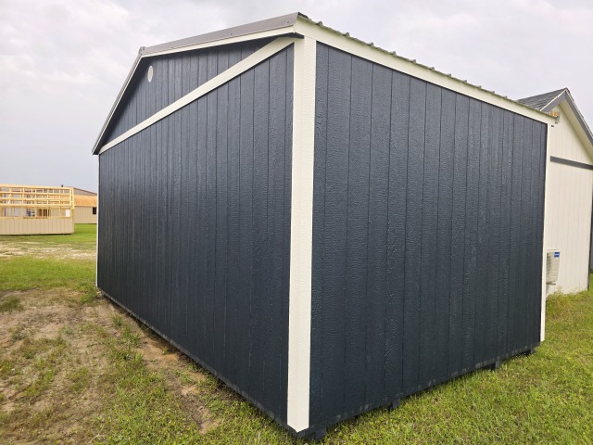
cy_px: 222
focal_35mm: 23
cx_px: 296
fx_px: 394
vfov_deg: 58.9
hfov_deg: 73.9
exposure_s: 1/180
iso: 32
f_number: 1.7
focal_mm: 6.3
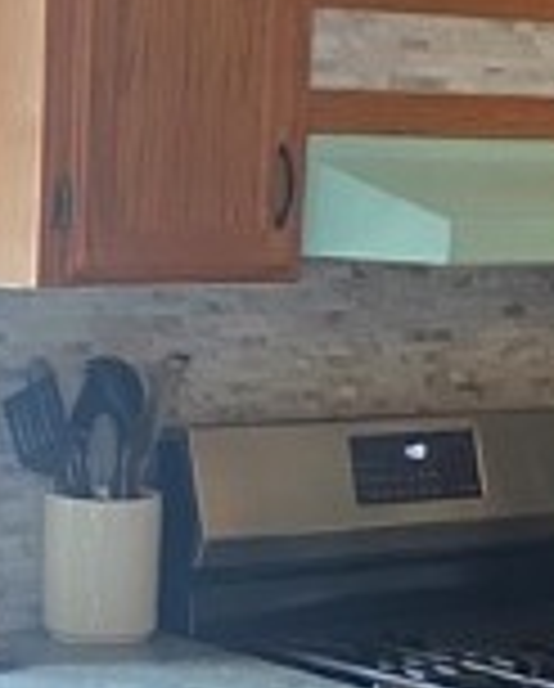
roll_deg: -3.1
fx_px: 2595
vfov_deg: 15.1
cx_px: 117
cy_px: 486
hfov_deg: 12.1
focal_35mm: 127
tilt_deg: -6.9
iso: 200
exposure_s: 1/60
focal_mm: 4.25
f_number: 1.8
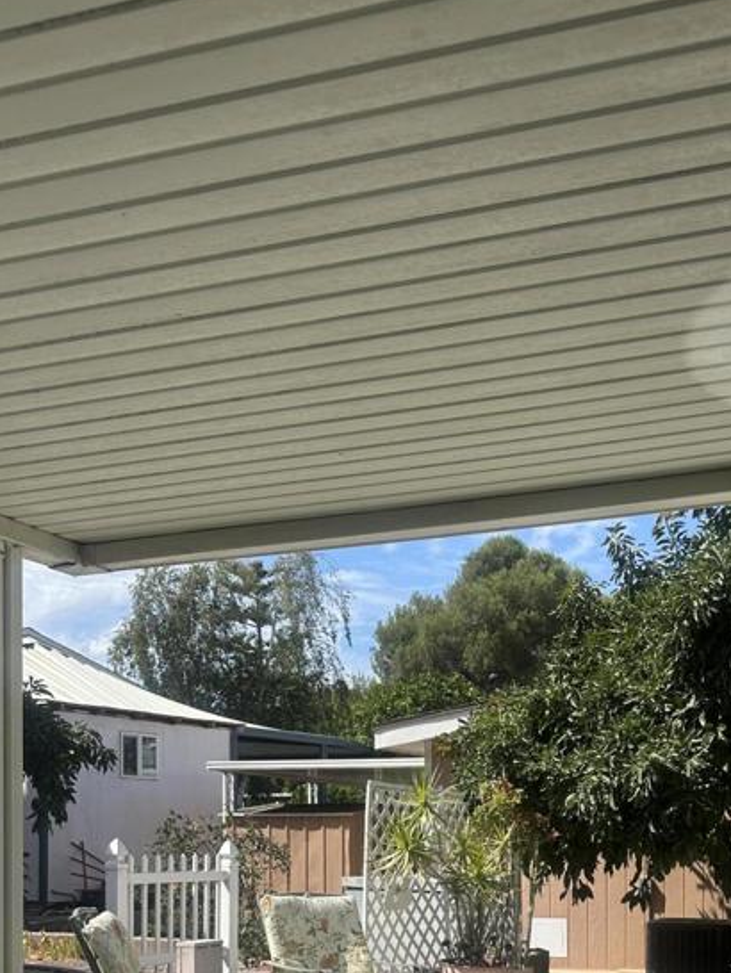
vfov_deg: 39.3
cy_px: 861
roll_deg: -2.0
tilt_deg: -3.2
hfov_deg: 31.5
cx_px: 567
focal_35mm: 45
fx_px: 1266
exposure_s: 1/4348
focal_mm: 6.86
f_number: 1.78
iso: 80
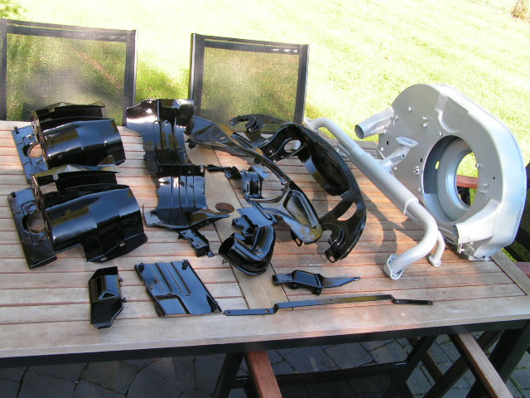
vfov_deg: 37.7
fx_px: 582
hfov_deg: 49.0
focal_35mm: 38
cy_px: 199
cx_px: 265
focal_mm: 6.3
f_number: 6.3
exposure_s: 1/30
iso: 50
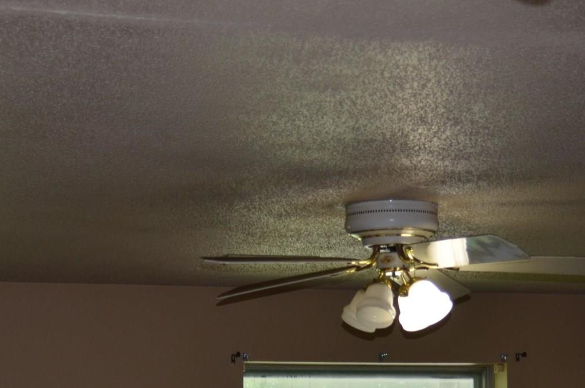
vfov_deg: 10.6
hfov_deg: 16.3
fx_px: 2043
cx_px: 350
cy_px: 500
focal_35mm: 126
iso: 200
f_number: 4.5
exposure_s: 1/125
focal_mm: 28
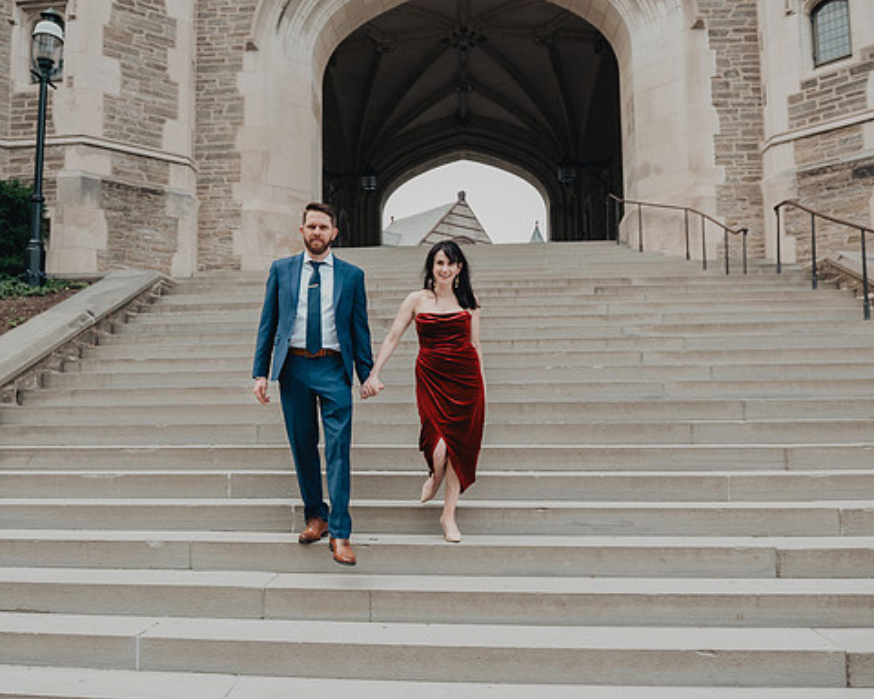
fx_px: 750
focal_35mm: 29
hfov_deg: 60.3
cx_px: 388
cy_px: 366
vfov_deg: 50.0
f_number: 4
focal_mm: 24
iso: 400
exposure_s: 1/250
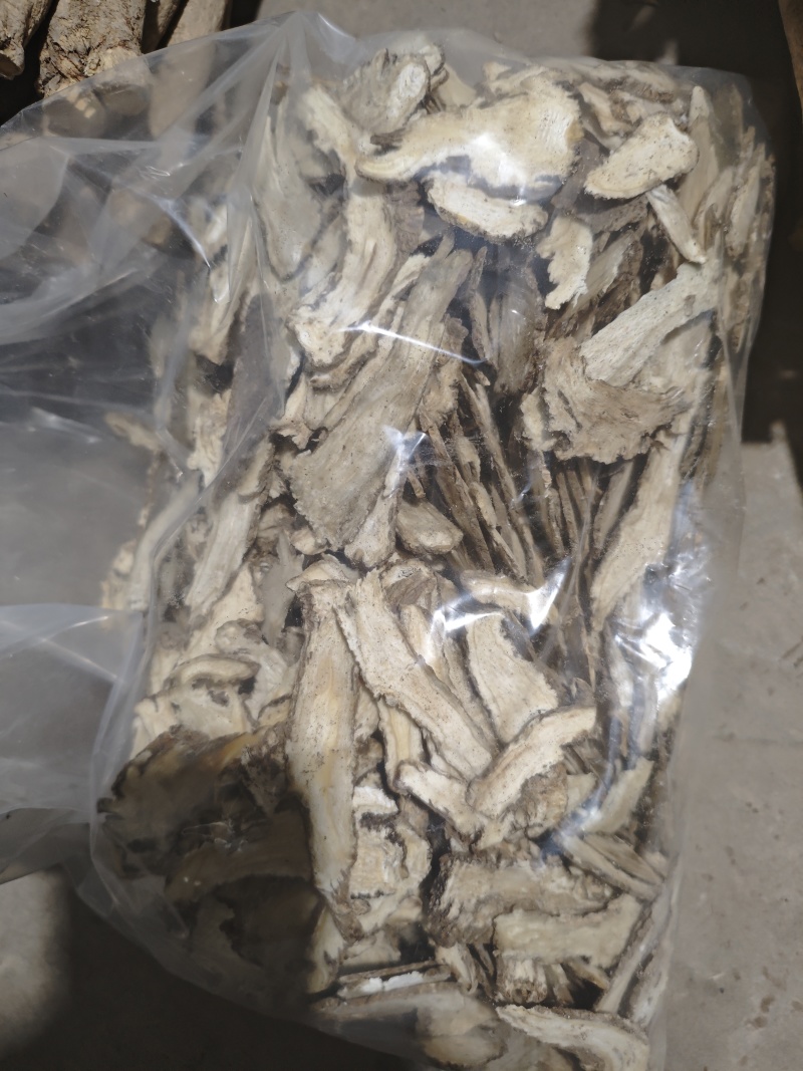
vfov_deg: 67.3
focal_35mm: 26
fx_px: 804
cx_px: 402
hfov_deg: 53.1
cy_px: 536
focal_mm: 4.94
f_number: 1.5
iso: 640
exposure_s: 1/50
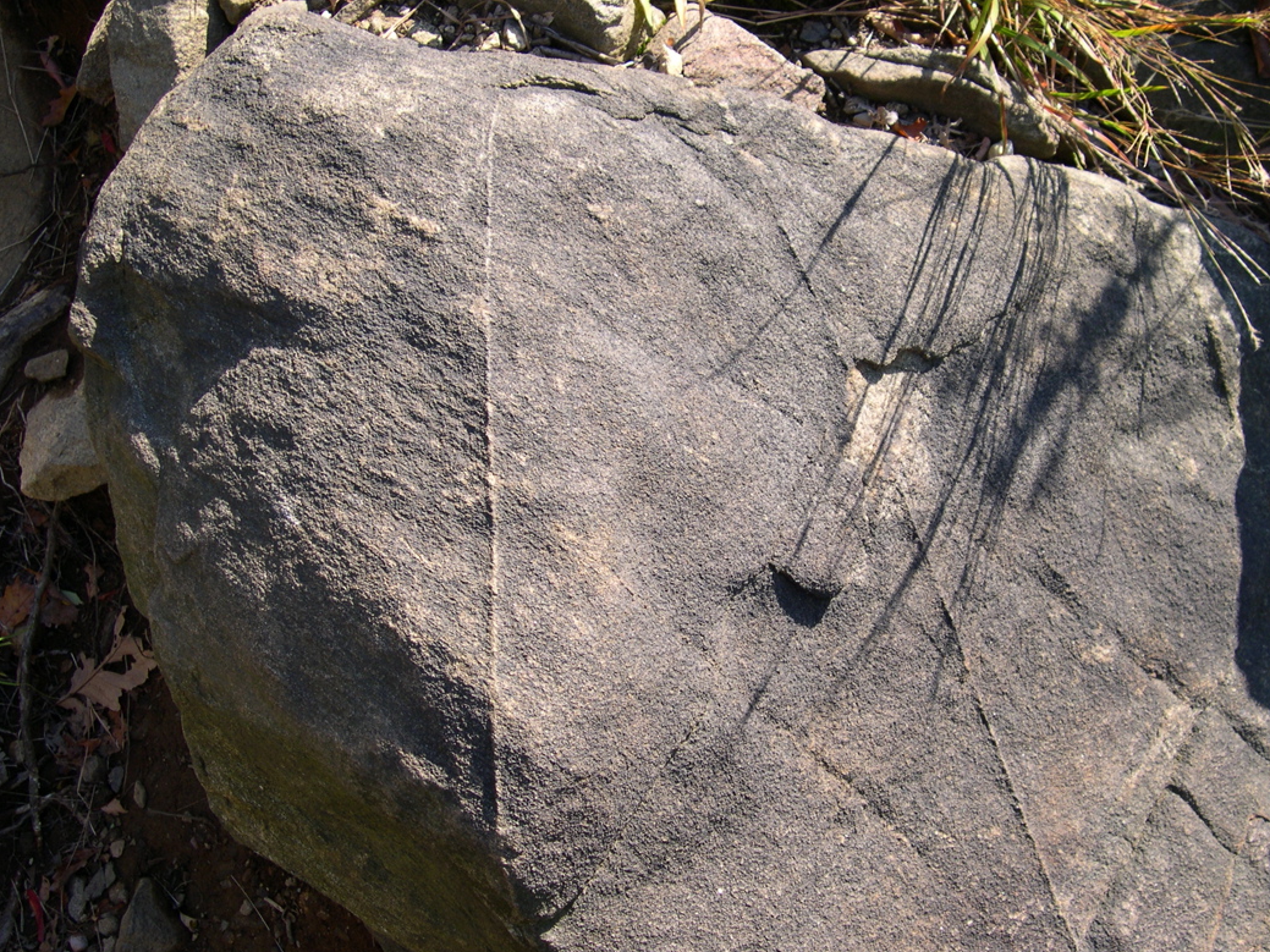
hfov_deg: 47.9
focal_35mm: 39
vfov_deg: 36.8
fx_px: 1431
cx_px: 647
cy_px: 479
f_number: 2.8
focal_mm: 8
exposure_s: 1/335
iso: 100
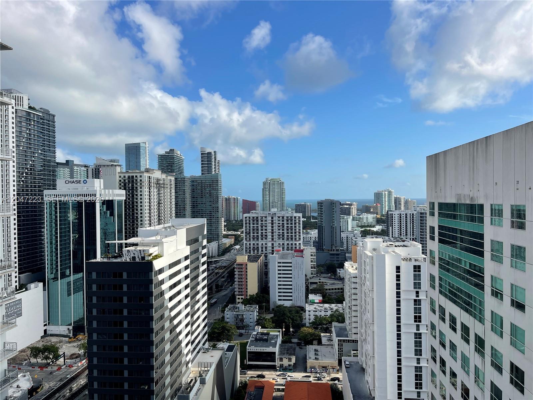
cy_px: 200
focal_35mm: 26
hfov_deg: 67.3
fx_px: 400
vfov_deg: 53.1
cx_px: 266
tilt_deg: -1.3
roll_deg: +0.5
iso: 32
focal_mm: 5.1
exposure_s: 1/4348
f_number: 1.6
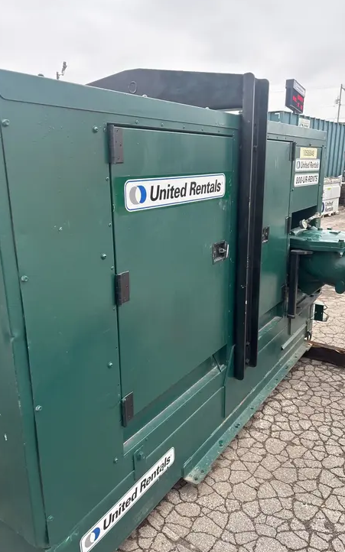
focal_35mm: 28
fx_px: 421
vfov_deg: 66.5
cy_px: 275
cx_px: 188
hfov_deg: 44.5
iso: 125
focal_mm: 5.96
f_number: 1.6
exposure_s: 1/121
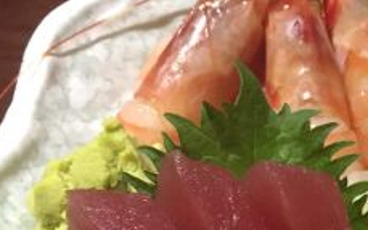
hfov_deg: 19.7
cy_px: 216
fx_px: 943
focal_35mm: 94
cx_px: 519
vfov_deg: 13.7
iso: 250
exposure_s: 1/25
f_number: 2.2
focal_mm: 4.15
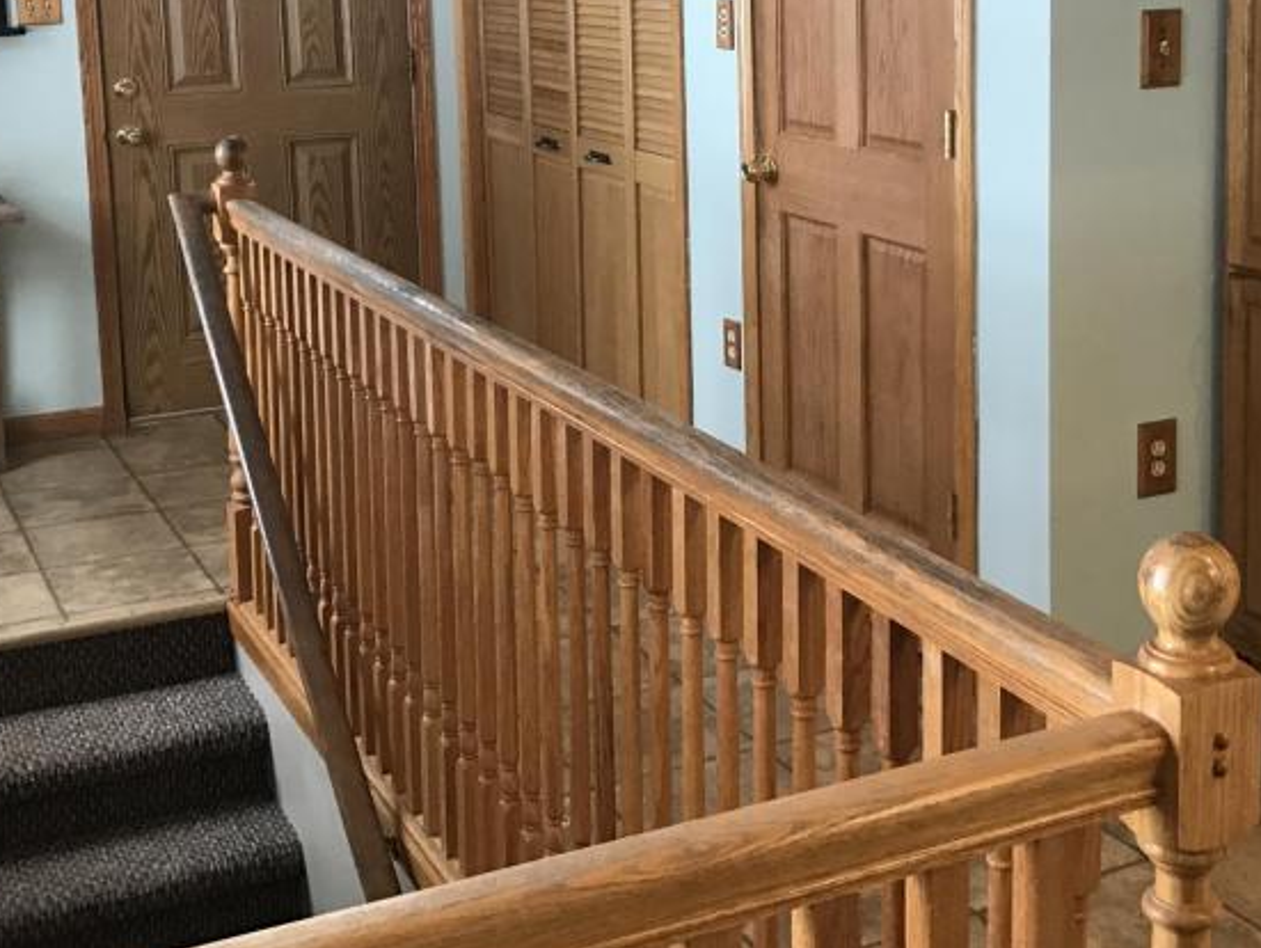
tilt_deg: -7.7
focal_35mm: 52
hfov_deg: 36.6
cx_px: 771
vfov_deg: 27.5
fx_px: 1896
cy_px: 202
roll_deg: +1.2
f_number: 1.8
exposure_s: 1/20
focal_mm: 3.99
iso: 40
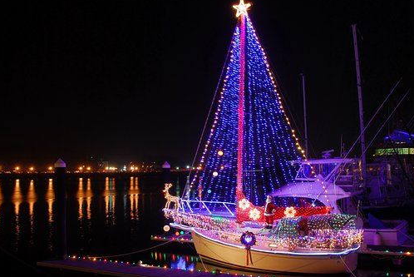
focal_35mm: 37
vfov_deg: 36.0
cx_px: 210
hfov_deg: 51.8
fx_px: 426
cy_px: 136
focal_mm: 24
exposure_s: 4.5
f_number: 8
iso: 100
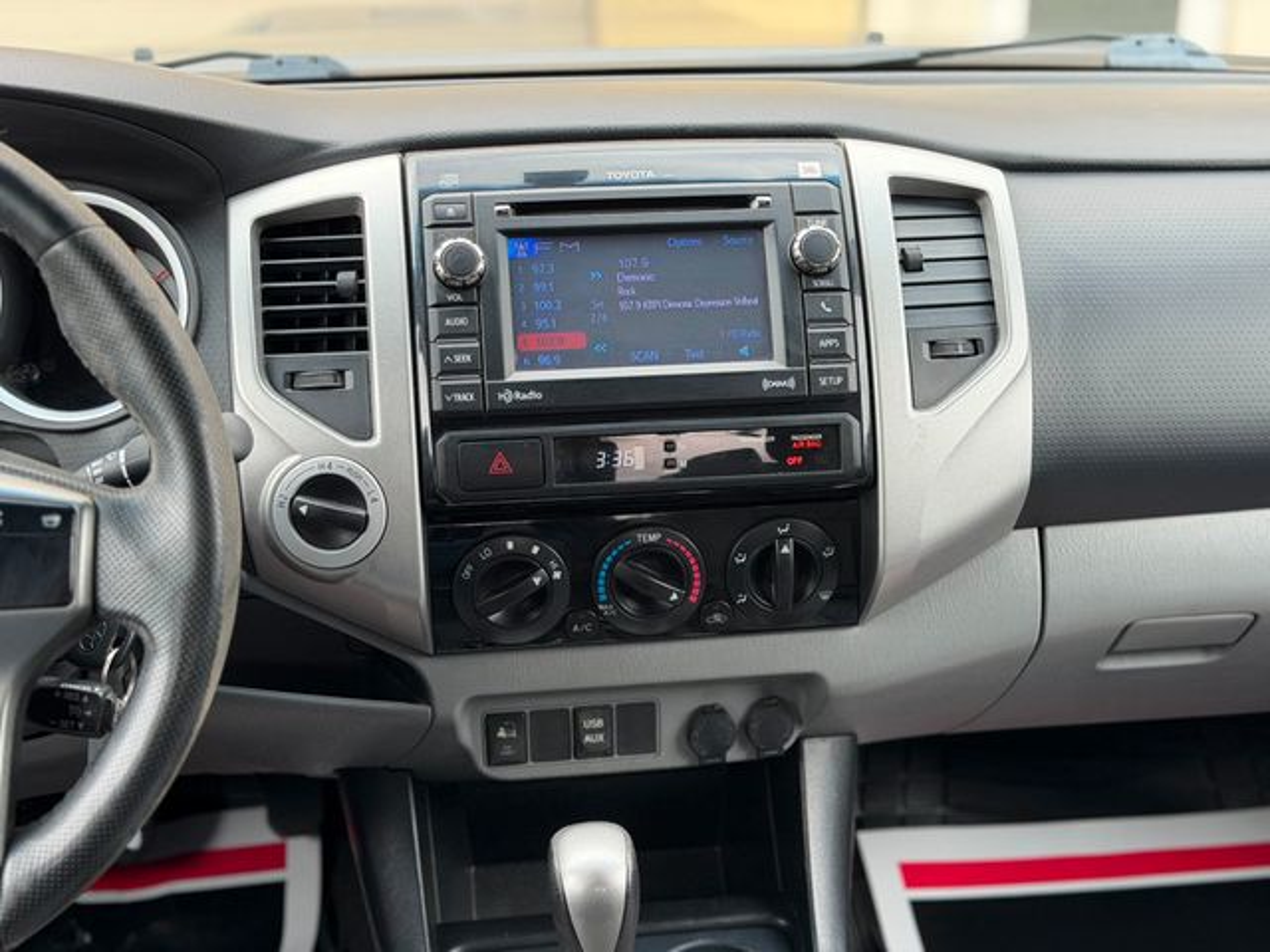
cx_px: 635
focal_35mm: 48
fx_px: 1761
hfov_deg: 39.7
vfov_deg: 30.3
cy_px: 476
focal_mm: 6.76
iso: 80
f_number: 1.78
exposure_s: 1/121
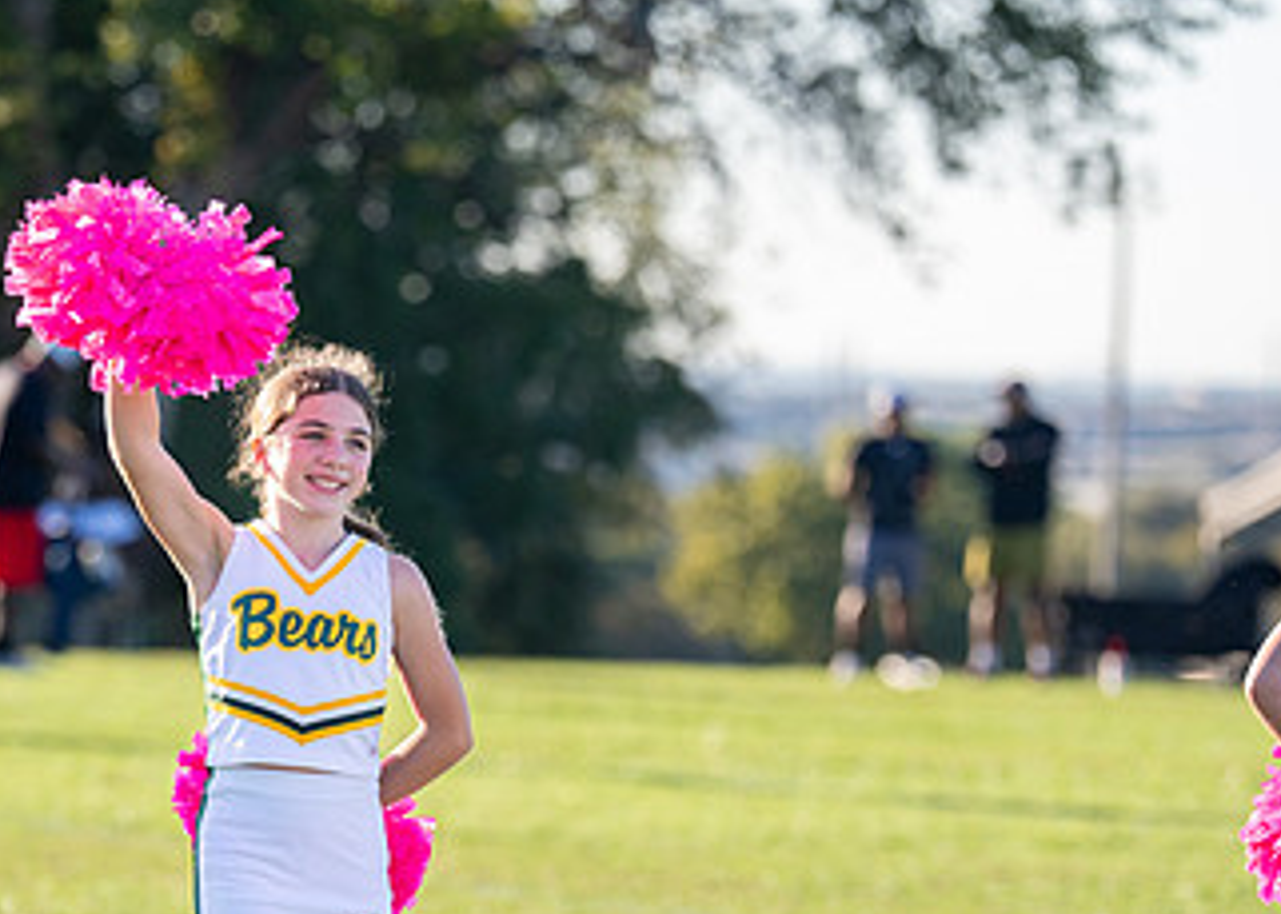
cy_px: 749
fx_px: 10146
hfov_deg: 7.2
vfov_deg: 5.2
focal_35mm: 279
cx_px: 227
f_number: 2.8
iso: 500
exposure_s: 1/2500
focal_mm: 137
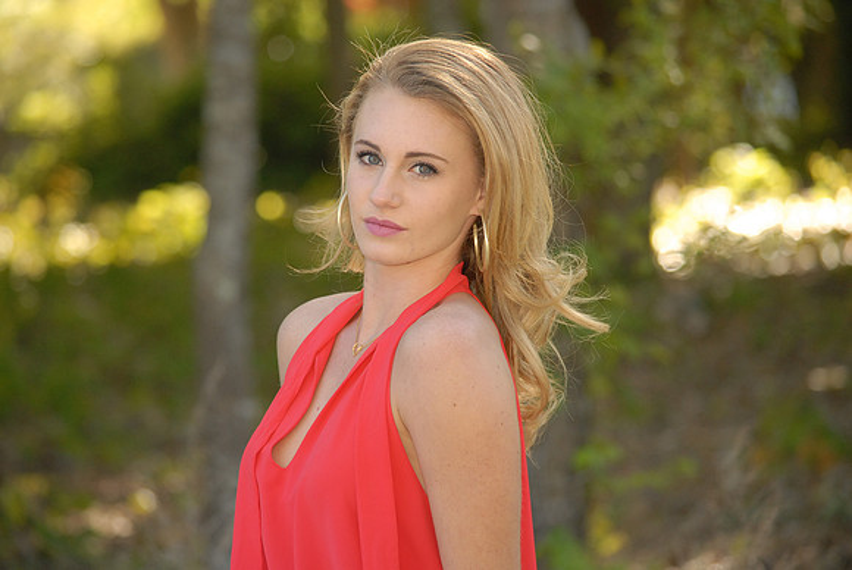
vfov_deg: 6.1
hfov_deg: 9.1
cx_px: 426
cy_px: 285
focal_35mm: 225
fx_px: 5330
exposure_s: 1/250
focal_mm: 150
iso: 400
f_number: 5
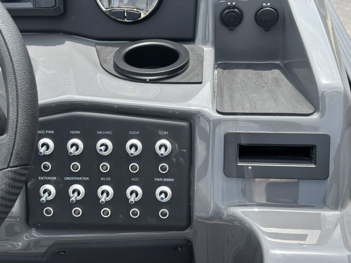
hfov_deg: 36.8
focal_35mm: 52
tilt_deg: -30.2
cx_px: 176
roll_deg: +0.8
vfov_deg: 28.0
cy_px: 132
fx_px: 527
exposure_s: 1/831
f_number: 1.6
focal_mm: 5.96
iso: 32
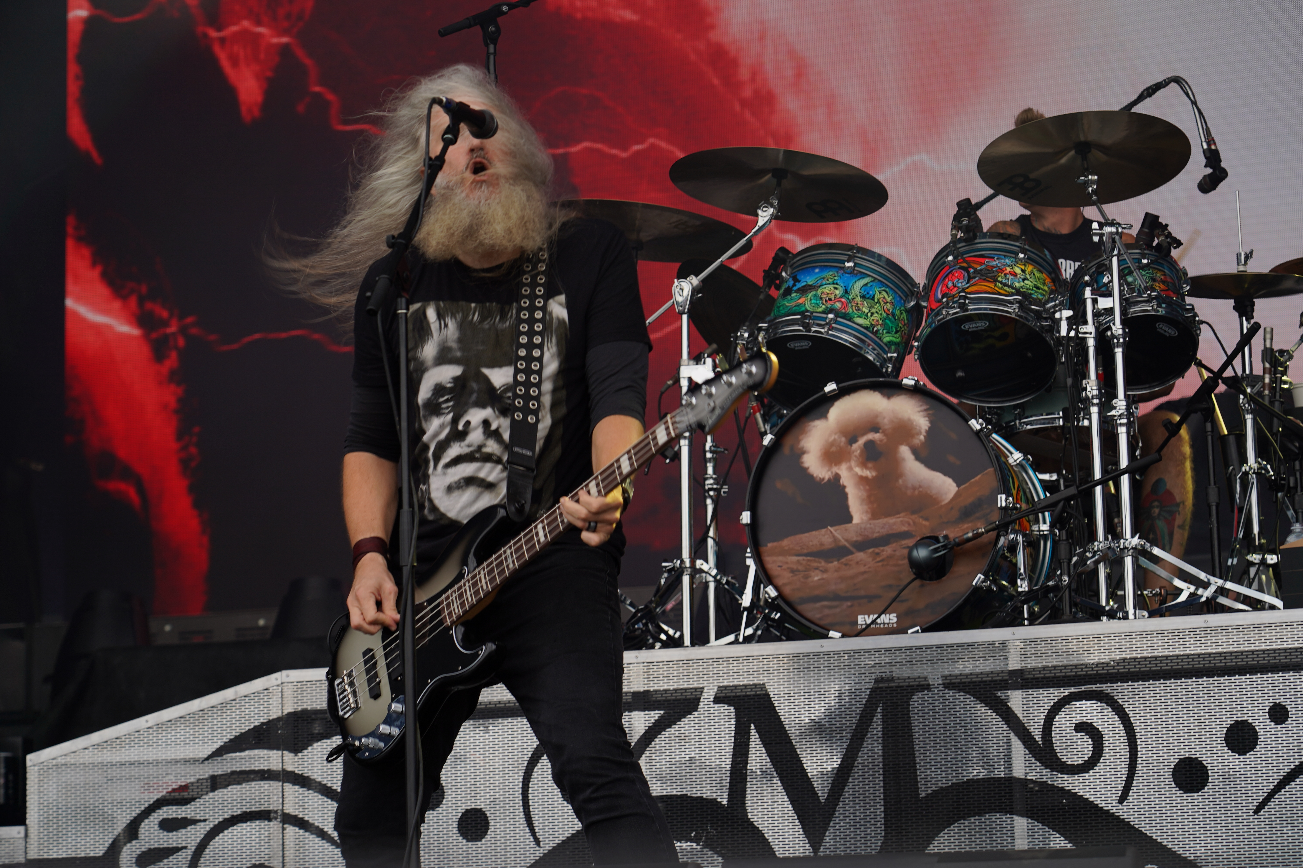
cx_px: 652
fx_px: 3800
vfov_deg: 13.0
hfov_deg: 19.5
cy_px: 434
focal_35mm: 105
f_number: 5.6
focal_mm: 105
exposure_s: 1/250
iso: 100
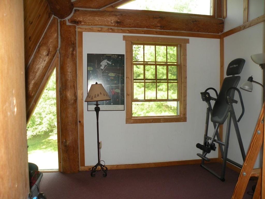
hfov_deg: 65.3
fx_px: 207
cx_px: 132
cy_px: 100
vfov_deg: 51.4
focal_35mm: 27
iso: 64
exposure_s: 1/46.4
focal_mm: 4.7
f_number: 2.8
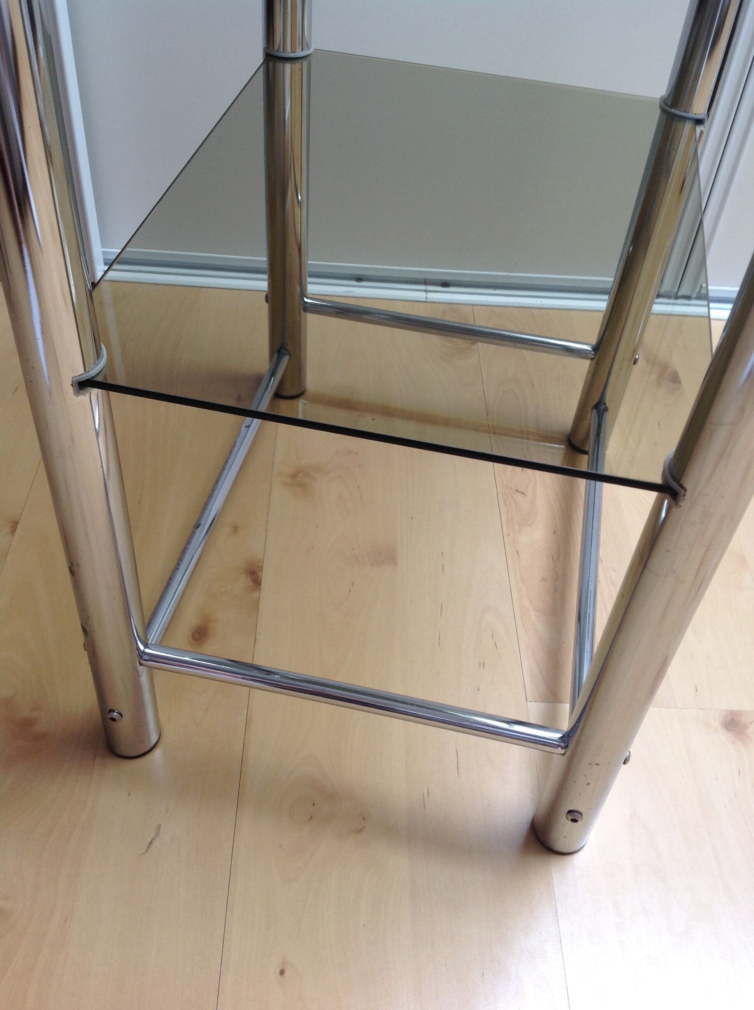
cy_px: 505
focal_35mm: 35
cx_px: 377
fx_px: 1019
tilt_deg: -46.0
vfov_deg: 52.7
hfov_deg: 40.6
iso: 64
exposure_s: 1/15
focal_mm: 4.28
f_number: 2.4
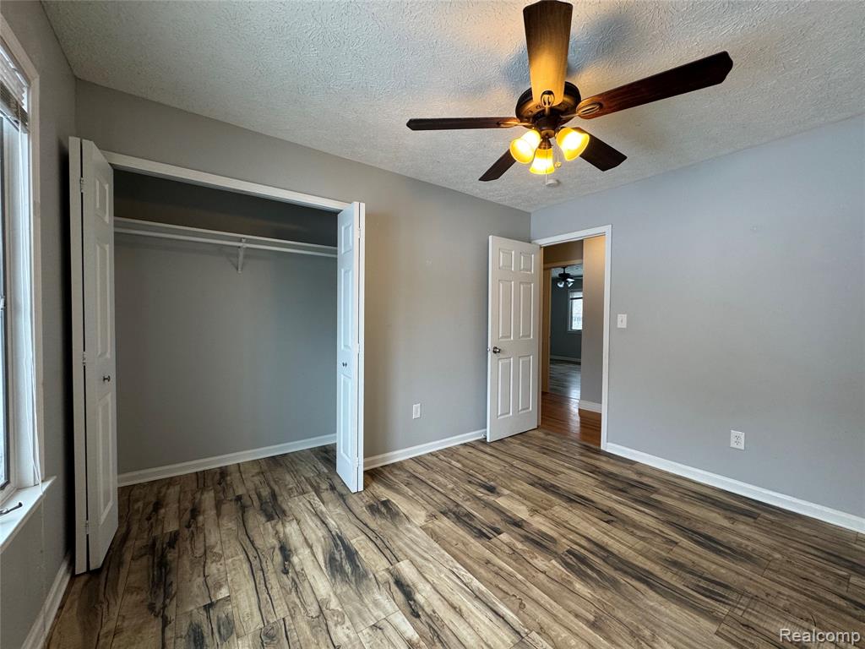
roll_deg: -0.4
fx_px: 350
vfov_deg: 85.7
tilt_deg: -2.0
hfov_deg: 102.1
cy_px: 324
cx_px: 432
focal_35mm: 14
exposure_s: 1/120
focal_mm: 2.22
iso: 160
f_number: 2.2
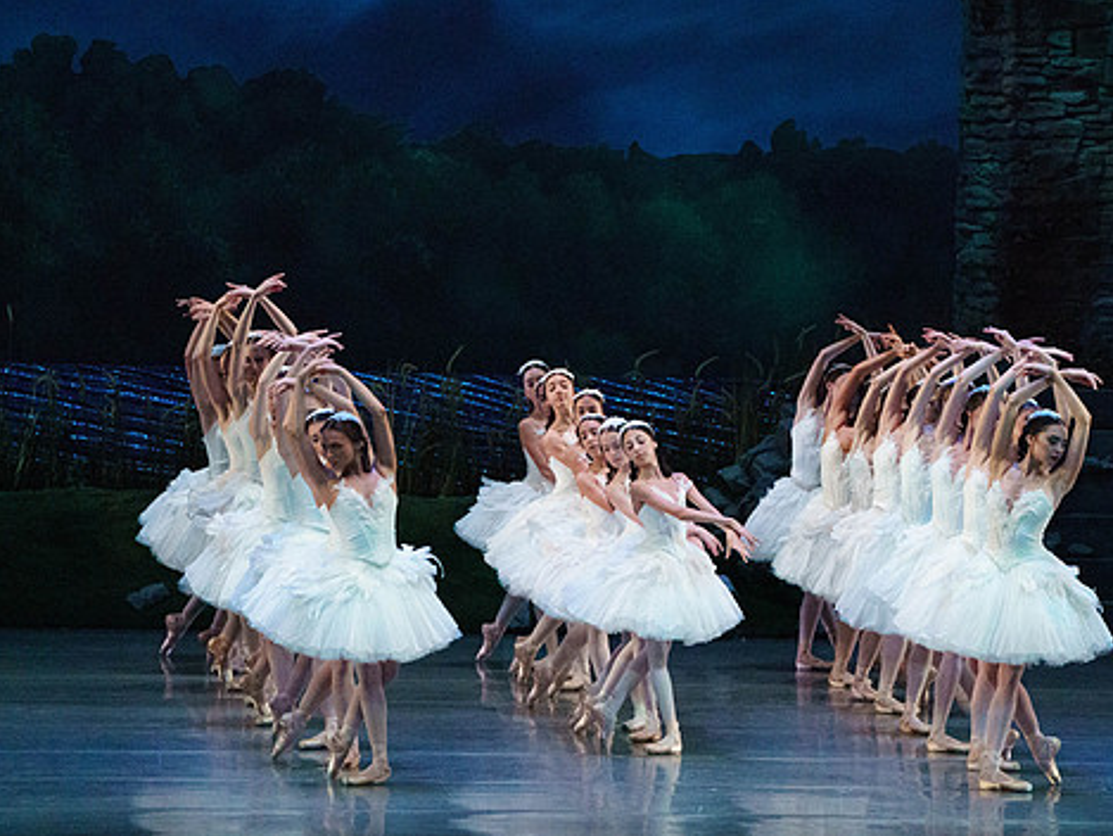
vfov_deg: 5.6
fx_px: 8587
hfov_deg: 7.4
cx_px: 648
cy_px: 455
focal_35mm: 267
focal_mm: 224
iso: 8000
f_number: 5.6
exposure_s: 1/250
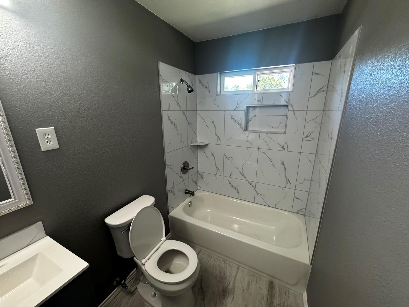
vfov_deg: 85.7
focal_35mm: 14
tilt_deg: -14.2
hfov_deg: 102.1
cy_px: 154
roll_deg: +0.3
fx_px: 165
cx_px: 204
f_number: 2.2
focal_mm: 2.22
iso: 320
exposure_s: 1/99
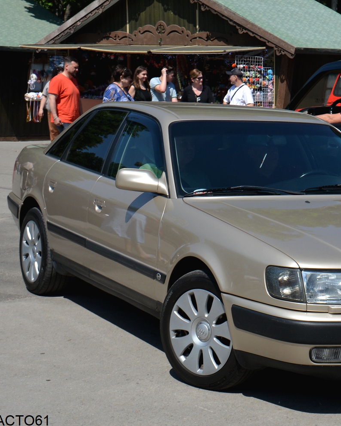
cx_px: 295
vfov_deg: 23.6
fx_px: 1022
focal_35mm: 81
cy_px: 214
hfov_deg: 18.7
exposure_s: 1/1600
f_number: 7.1
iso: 400
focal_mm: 38
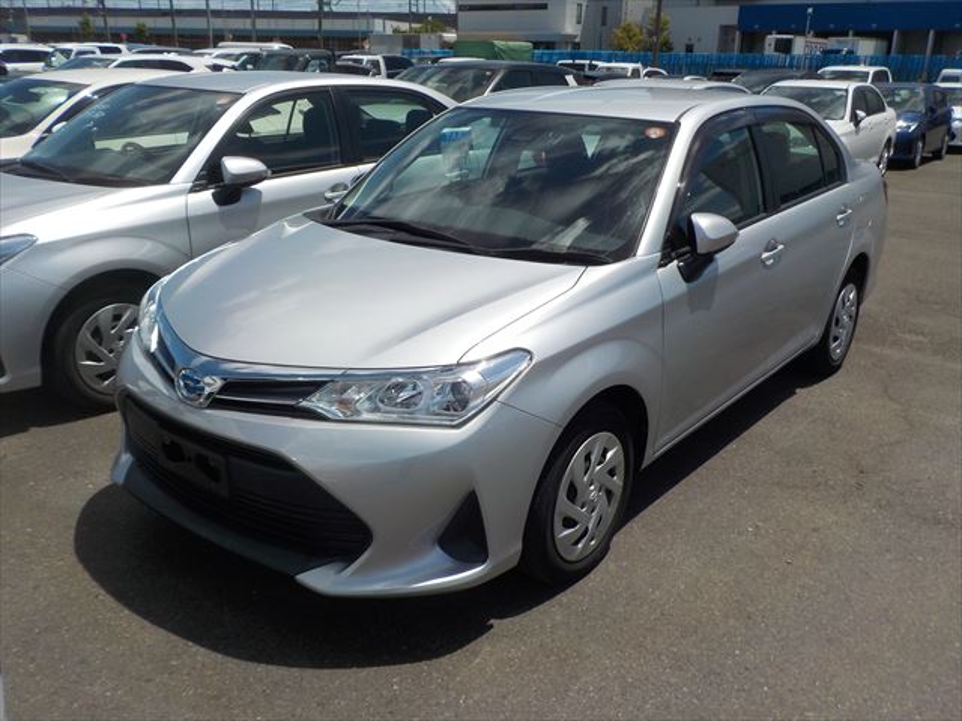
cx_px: 481
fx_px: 834
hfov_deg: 60.0
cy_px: 360
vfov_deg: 46.8
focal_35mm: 30
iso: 125
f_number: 3.3
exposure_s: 1/2000
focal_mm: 4.1
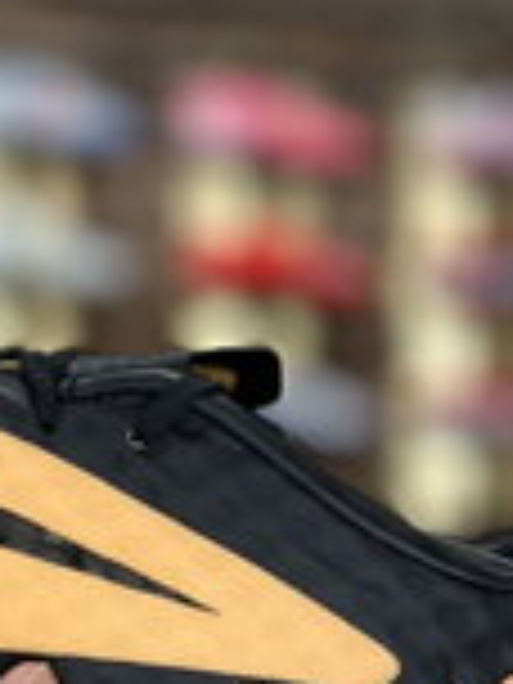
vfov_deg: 21.1
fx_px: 1798
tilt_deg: +0.7
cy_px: 610
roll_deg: +0.0
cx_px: -32
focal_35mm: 91
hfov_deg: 15.8
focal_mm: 5.7
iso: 100
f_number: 1.5
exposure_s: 1/100
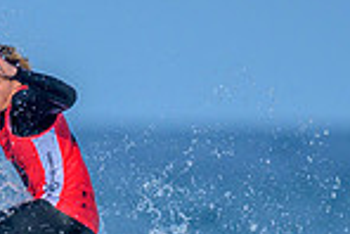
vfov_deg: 0.3
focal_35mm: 4317
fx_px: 42011
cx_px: -213
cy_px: 409
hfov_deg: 0.5
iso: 220
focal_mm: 800
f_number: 6.3
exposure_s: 1/2000
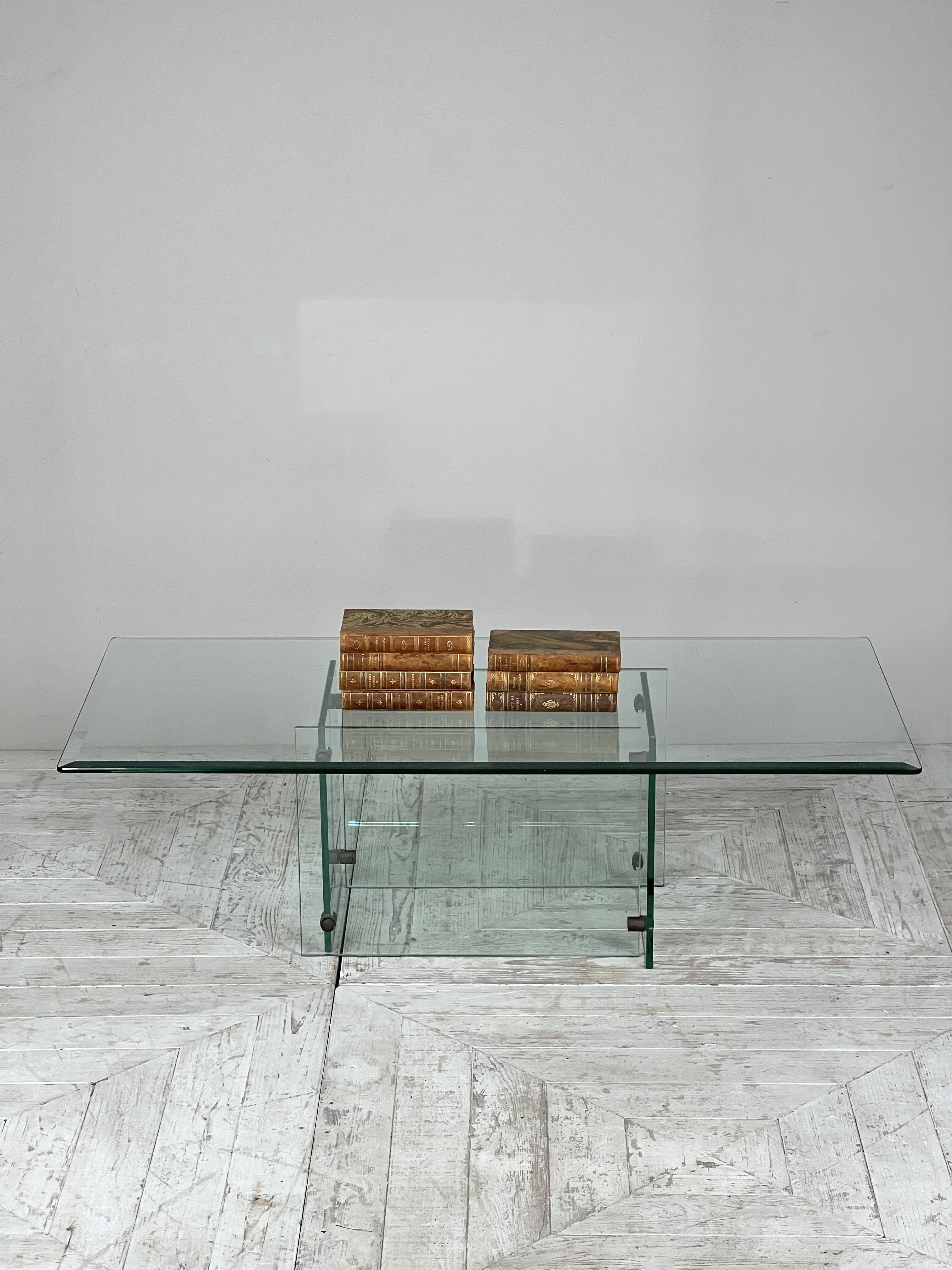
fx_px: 2824
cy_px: 635
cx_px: 476
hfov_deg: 19.1
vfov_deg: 25.3
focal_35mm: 77
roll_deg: +0.2
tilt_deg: -17.3
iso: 160
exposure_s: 1/99
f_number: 2.8
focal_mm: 9
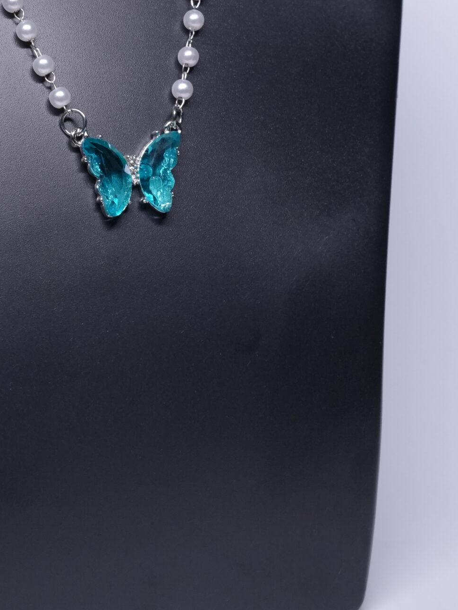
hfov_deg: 14.9
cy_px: 52
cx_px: 113
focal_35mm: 99
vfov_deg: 19.4
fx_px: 1746
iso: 1600
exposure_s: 1/160
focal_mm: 35
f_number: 8
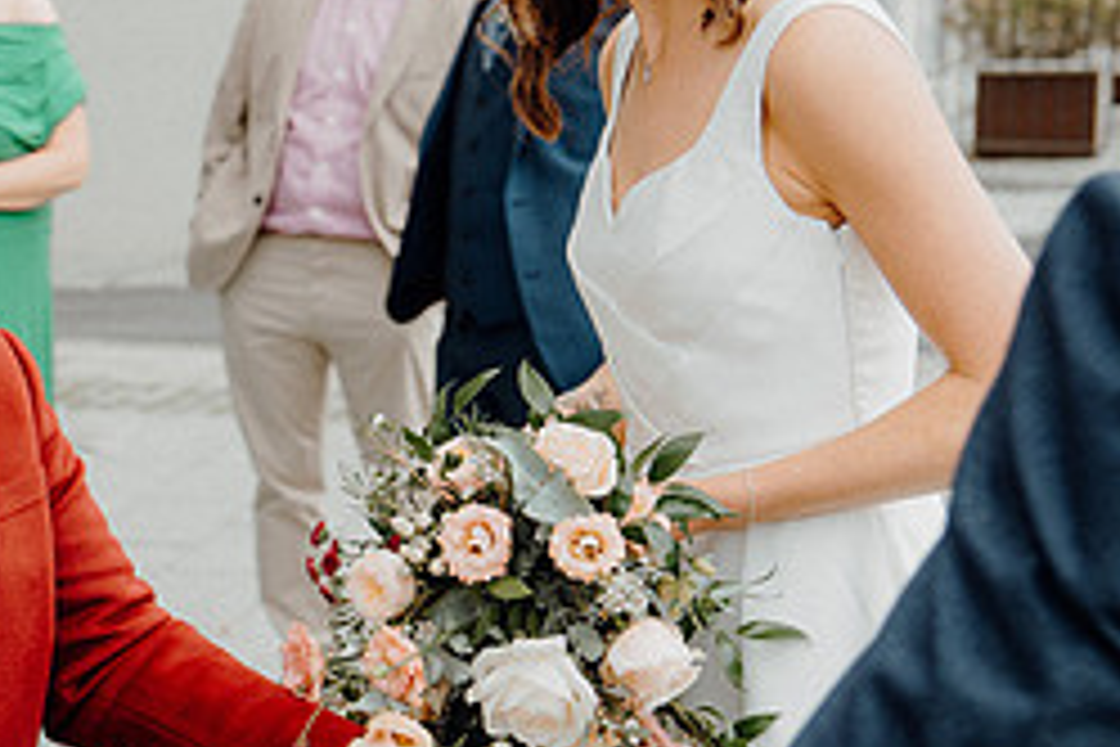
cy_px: 493
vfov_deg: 13.9
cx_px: -90
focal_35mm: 98
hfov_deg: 20.0
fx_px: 3049
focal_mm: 42
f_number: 3.5
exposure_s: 1/200
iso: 125
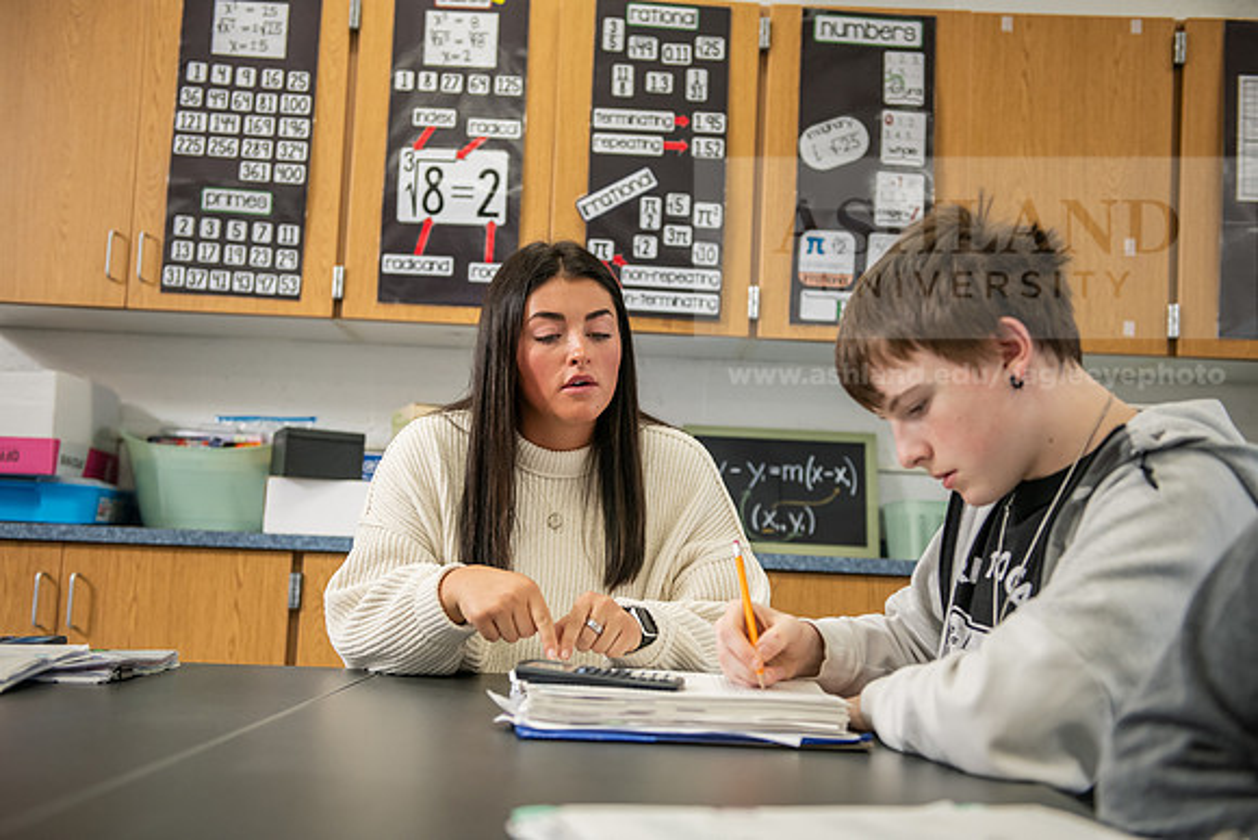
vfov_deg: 30.5
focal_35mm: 44
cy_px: 420
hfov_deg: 44.5
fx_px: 1538
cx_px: 629
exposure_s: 1/200
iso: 1600
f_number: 3.2
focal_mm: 44
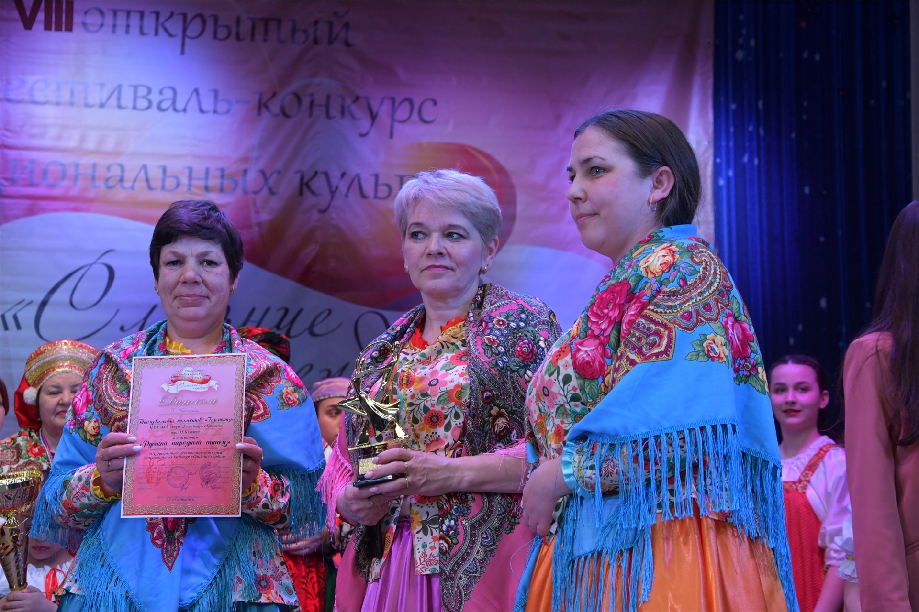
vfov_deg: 18.2
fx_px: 1914
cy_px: 306
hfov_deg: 27.0
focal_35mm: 75
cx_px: 460
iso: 1250
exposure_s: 1/160
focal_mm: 50
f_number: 6.3
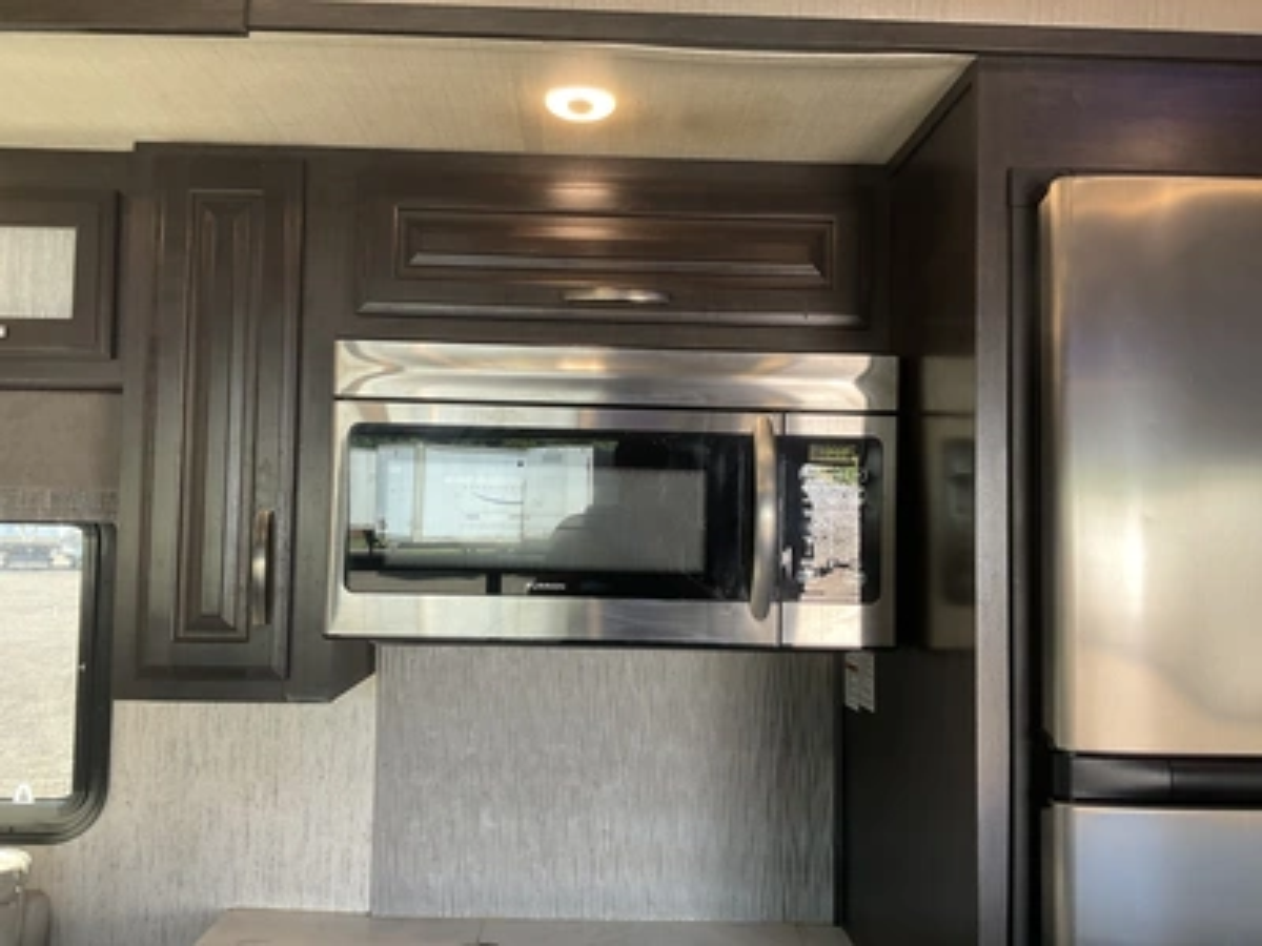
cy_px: 473
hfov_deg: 61.7
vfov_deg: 48.2
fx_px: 1057
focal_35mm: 29
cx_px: 631
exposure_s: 1/50
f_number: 1.8
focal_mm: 3
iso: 50
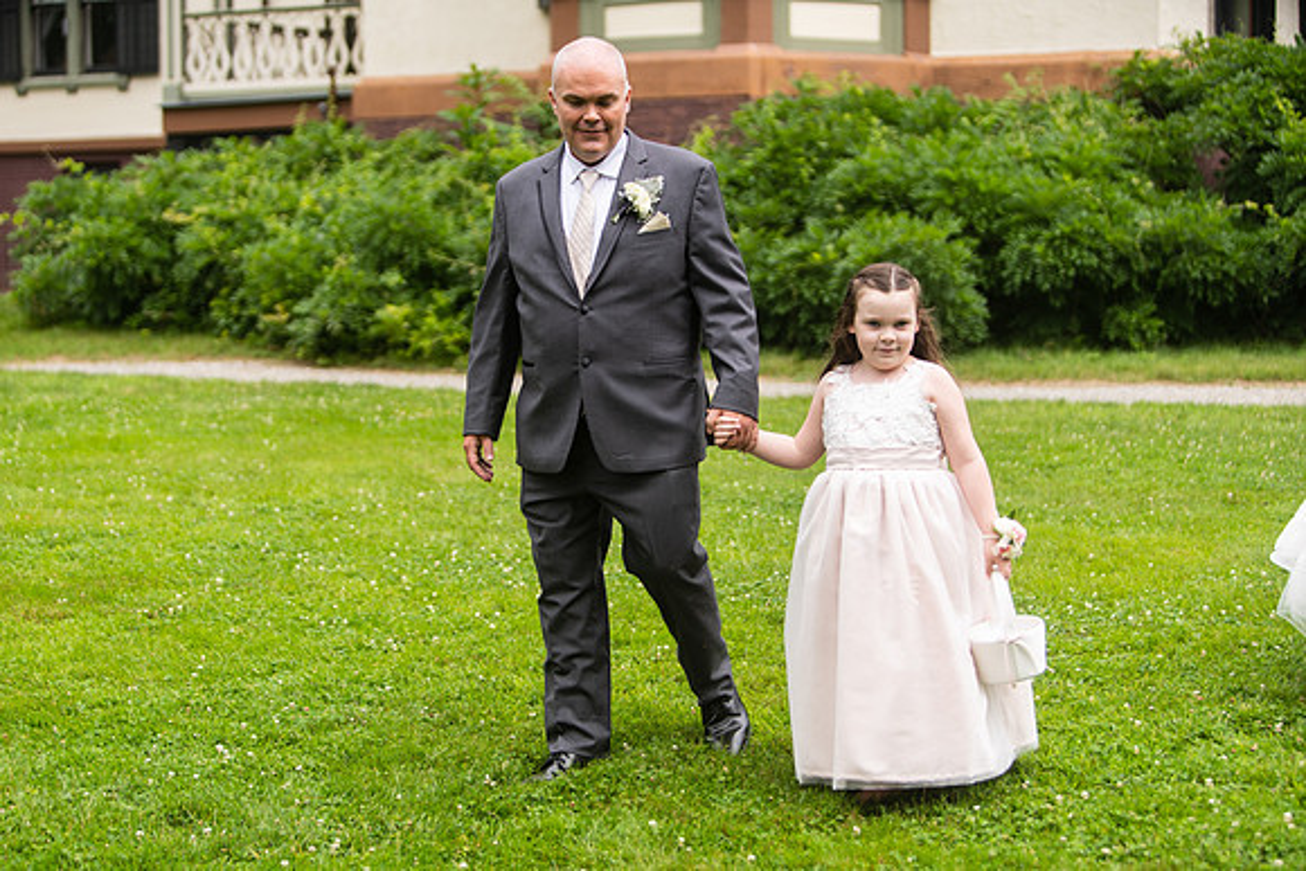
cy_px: 436
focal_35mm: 70
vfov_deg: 19.5
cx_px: 653
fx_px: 2540
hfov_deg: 28.8
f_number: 2.8
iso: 200
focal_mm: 70
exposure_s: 1/1000
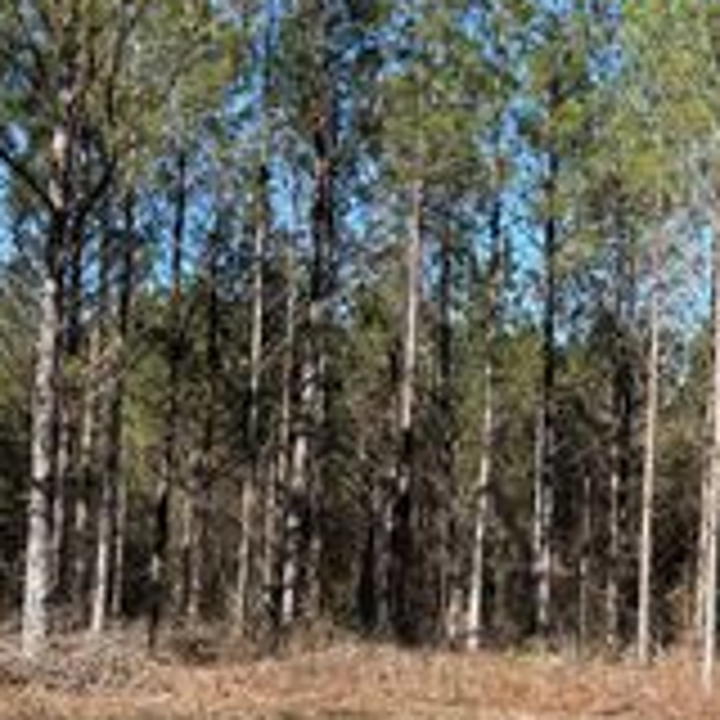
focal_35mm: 62
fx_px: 1459
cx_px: 673
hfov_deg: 26.6
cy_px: 380
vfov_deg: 27.7
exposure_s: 1/2083
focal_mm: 5.7
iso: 50
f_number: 1.5
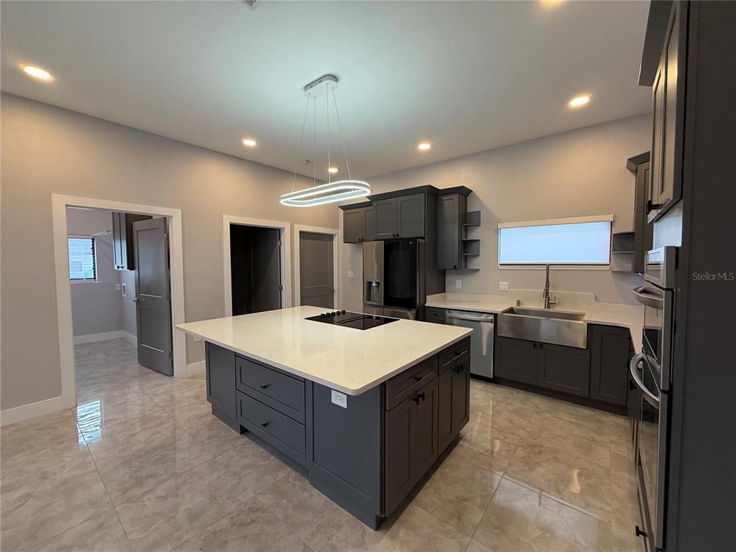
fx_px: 298
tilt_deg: -2.8
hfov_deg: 102.1
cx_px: 368
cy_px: 276
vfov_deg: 85.7
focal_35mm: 14
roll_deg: +0.5
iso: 250
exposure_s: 1/120
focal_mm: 2.22
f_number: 2.2
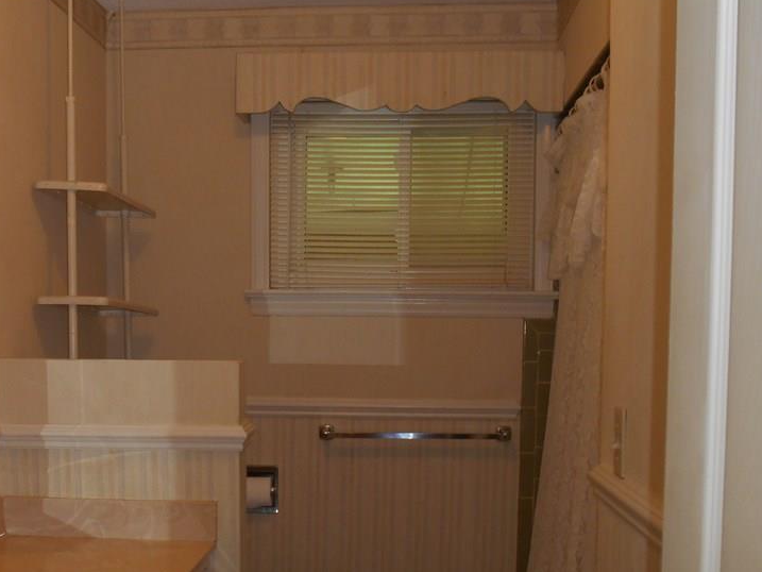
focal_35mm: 50
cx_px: 295
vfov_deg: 28.8
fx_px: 1101
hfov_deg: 38.0
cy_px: 398
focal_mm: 6.3
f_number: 3.7
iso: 200
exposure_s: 1/30
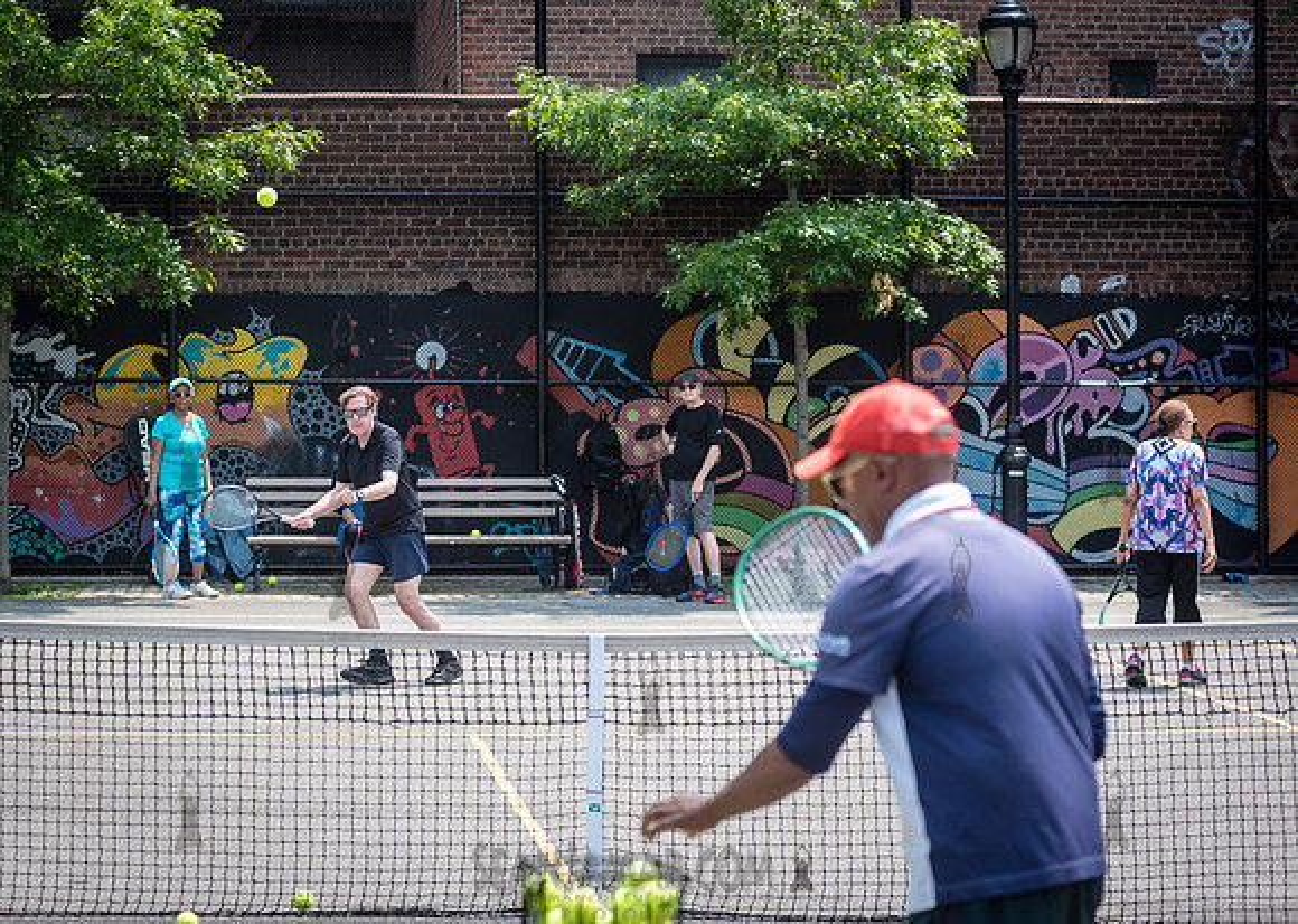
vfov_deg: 12.9
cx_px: 581
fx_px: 4088
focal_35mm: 111
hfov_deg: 18.0
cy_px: 461
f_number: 4.5
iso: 200
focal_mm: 100
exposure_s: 1/1000
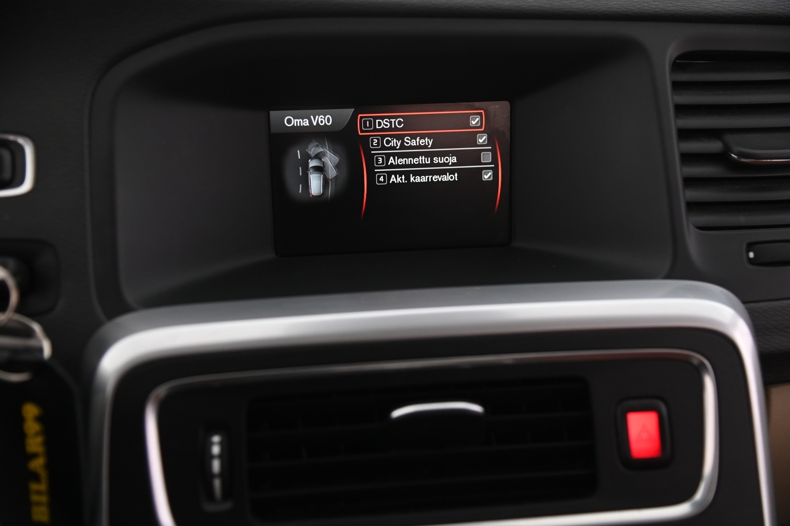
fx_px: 1206
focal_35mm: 55
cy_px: 263
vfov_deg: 24.6
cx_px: 395
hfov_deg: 36.3
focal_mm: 55
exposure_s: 1/25
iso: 2000
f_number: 4
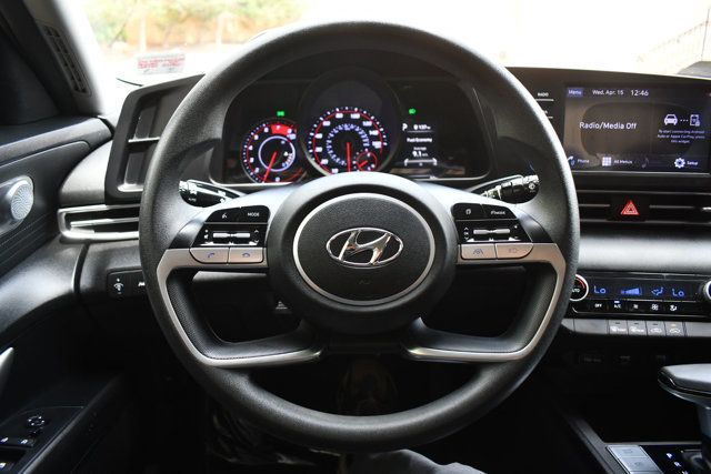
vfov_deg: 48.0
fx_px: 533
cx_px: 356
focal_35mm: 27
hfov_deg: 67.4
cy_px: 237
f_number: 3.5
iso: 800
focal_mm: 18
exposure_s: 1/160
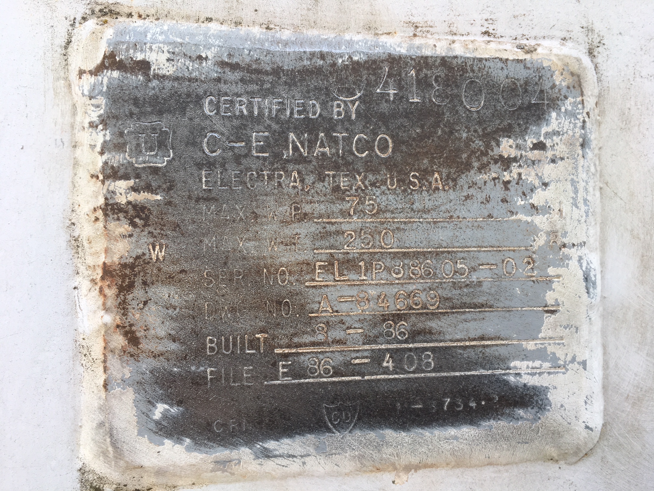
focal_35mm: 29
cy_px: 246
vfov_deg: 48.2
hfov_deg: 61.7
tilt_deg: -0.4
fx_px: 548
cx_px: 327
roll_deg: -2.3
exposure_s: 1/364
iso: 25
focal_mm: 4.15
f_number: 2.2
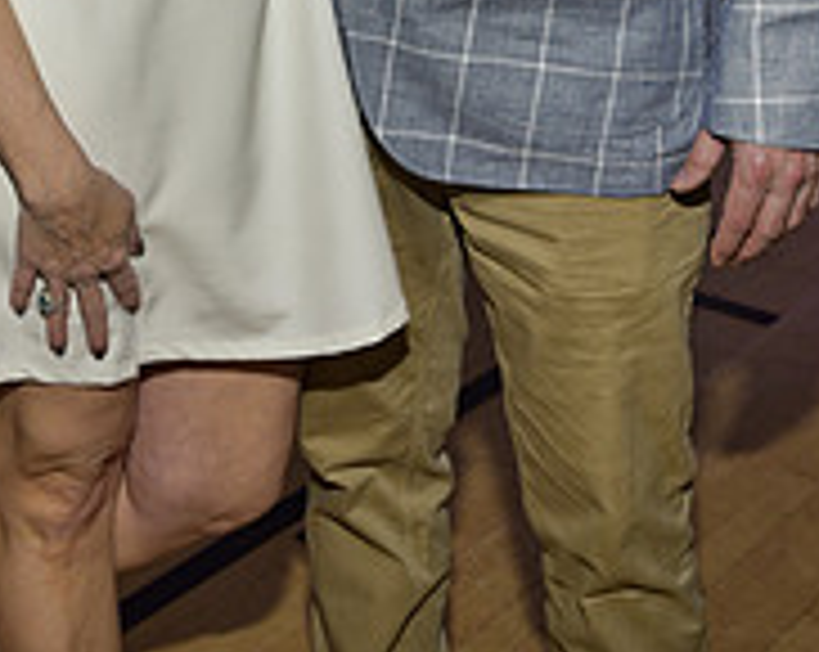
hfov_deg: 20.6
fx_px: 2251
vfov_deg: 15.5
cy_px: -238
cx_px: 288
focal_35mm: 93
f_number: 5
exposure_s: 1/60
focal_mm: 40
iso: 200
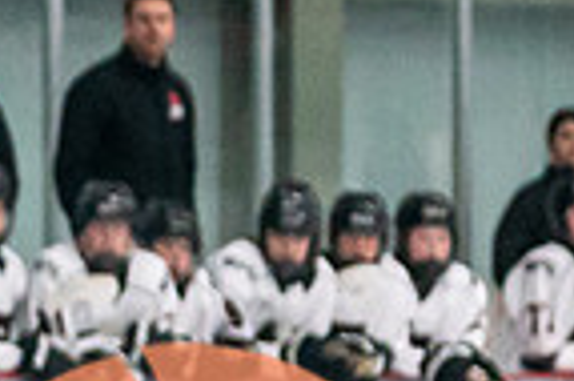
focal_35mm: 741
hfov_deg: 2.8
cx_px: 1608
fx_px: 11801
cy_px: 505
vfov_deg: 1.8
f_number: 2.8
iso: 3200
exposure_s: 1/1250
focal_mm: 98
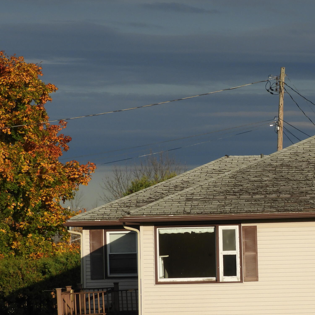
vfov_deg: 6.6
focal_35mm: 265
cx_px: 305
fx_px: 2728
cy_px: 200
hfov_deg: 6.6
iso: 100
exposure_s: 1/800
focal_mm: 26.9
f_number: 5.2
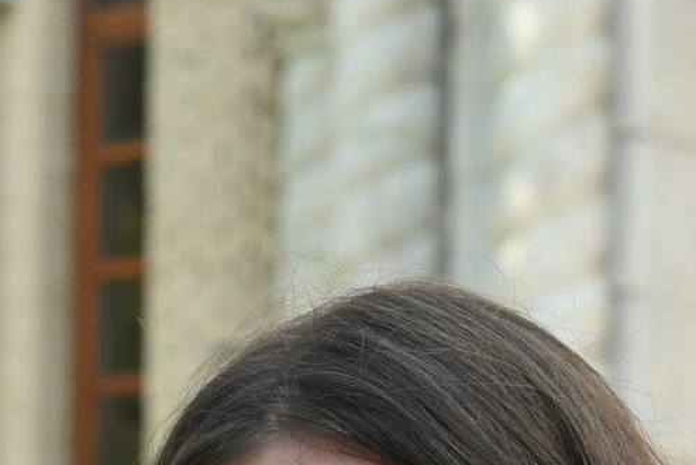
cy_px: 1162
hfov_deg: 7.8
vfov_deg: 5.1
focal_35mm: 259
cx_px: -251
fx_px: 5010
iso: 160
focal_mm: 50
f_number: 5.6
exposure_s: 1/250
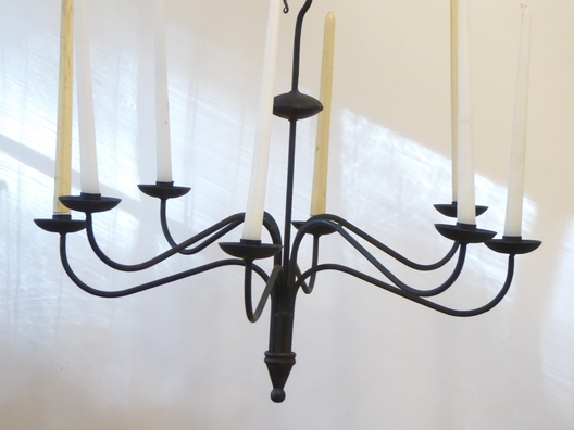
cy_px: 188
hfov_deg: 14.8
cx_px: 308
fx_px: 2205
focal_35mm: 133
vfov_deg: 11.1
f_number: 5.1
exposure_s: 1/40
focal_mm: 19
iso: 800
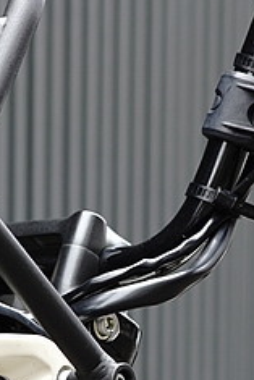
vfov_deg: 11.2
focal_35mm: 174
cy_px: 607
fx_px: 1839
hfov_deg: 7.8
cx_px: -78
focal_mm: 35
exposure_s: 1/125
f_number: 3.5
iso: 100
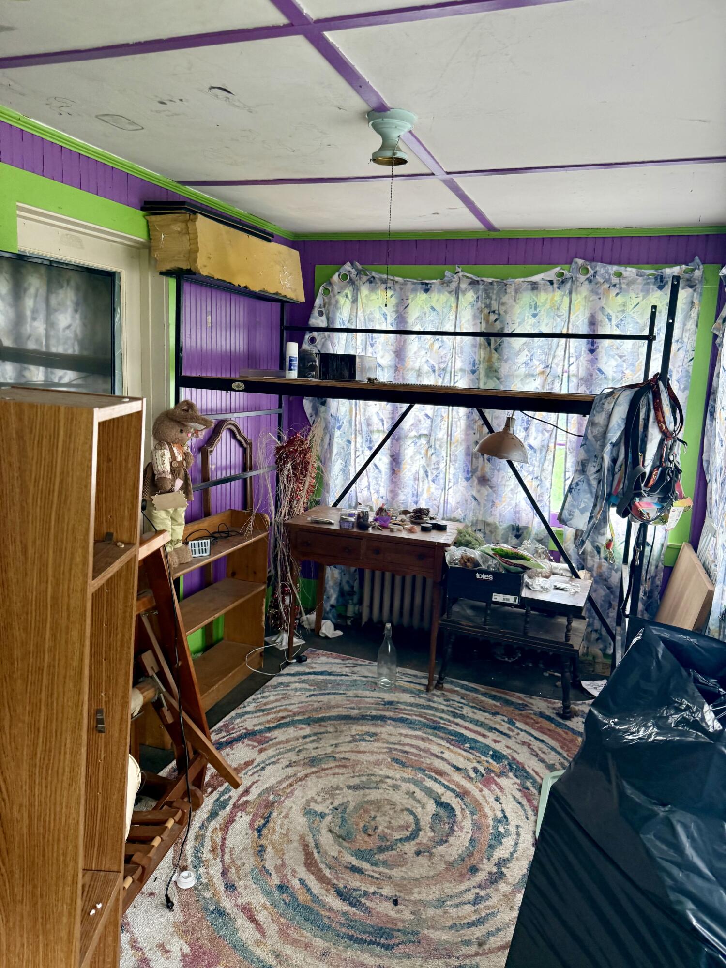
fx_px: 671
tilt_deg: -7.2
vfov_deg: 71.6
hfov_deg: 56.8
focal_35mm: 24
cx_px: 363
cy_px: 484
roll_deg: -2.7
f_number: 1.78
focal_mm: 6.76
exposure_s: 1/121
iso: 200
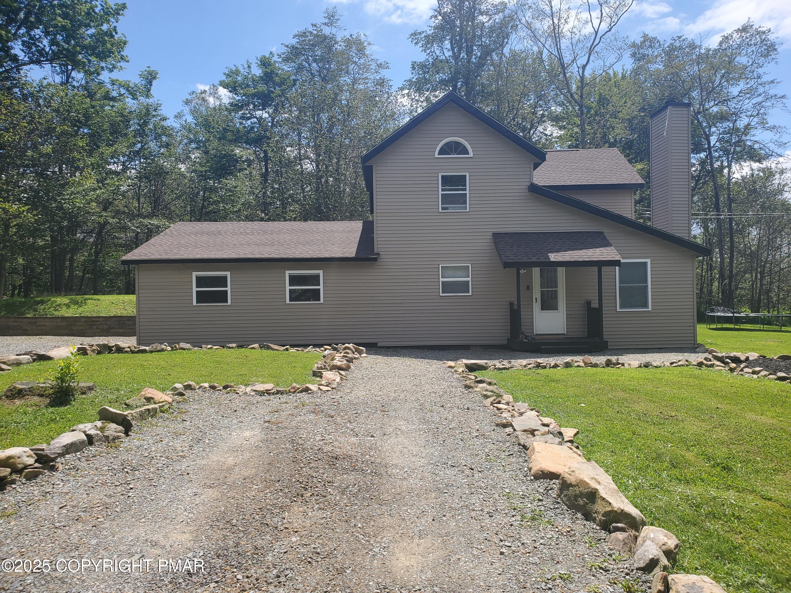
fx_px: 594
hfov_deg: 67.3
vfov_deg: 53.1
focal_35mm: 26
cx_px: 396
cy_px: 296
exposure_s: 1/1252
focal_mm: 4.3
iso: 50
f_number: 2.4
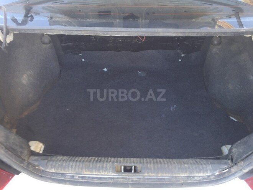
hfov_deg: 61.7
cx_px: 126
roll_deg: -1.8
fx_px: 212
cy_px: 95
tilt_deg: -37.5
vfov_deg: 48.2
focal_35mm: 29
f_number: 2.2
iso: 32
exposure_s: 1/50
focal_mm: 4.15
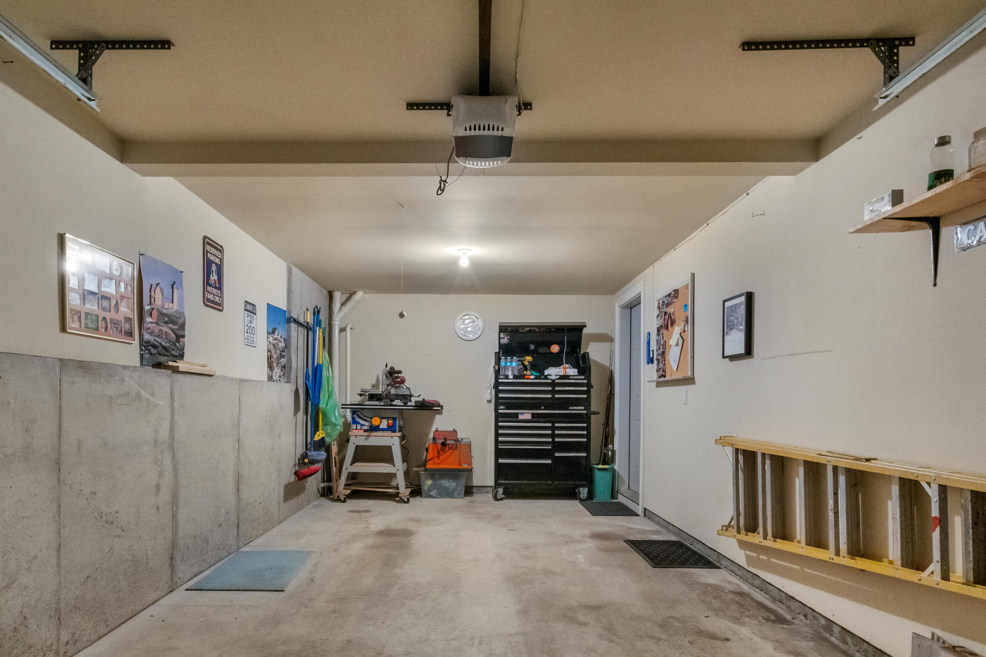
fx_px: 575
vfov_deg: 58.7
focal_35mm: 21
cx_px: 457
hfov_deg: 81.1
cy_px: 411
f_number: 8
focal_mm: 16
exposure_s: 1/30
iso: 10000
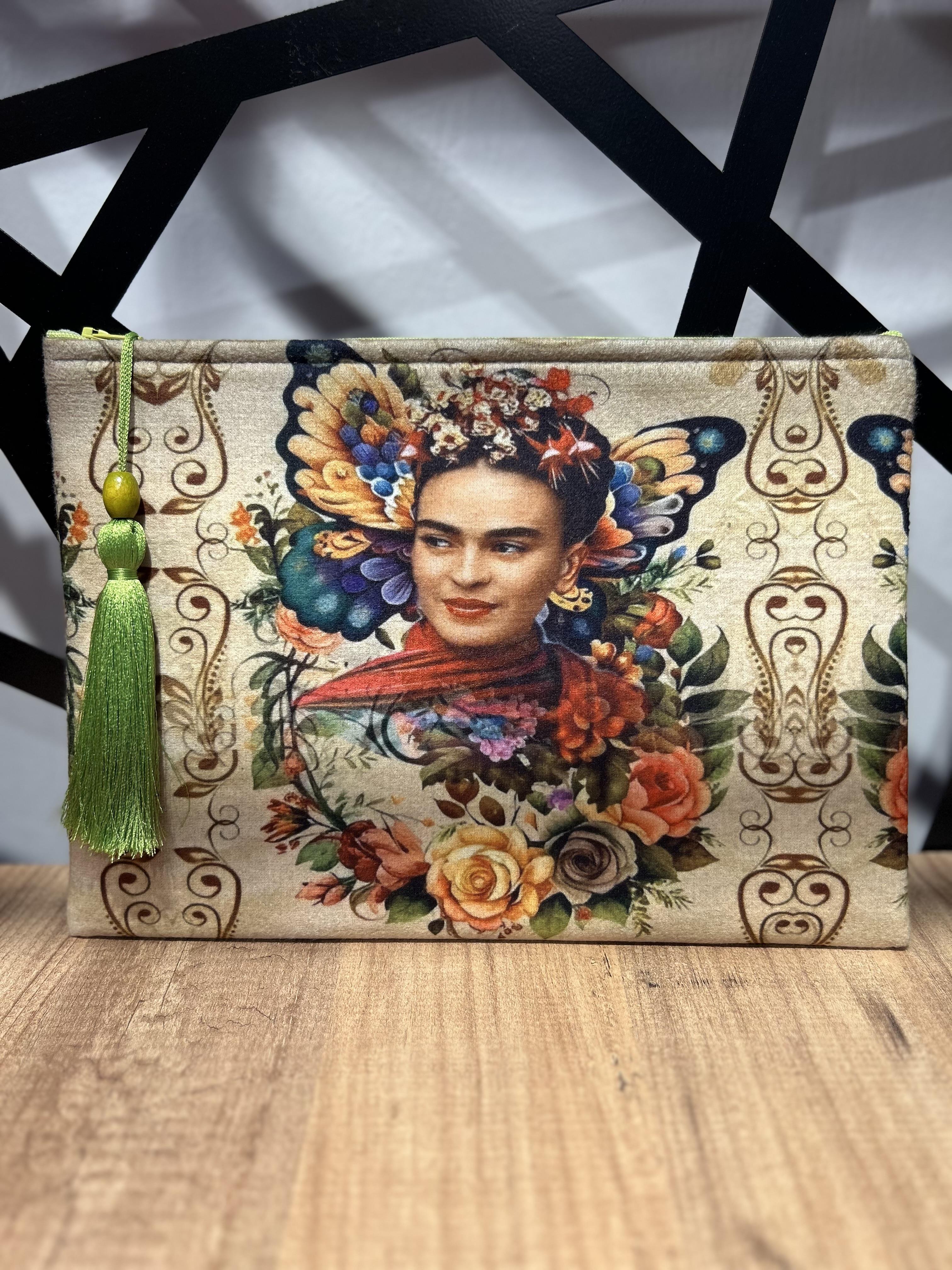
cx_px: 476
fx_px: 953
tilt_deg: -16.7
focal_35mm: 26
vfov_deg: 67.3
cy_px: 635
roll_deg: +0.4
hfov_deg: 53.1
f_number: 1.5
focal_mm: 5.7
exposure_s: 1/134
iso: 32
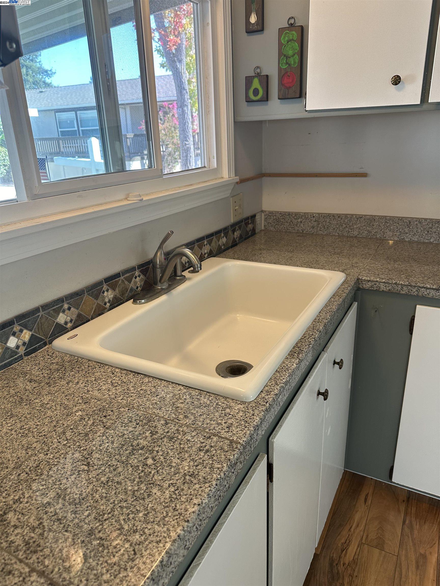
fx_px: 407
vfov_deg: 71.6
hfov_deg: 56.8
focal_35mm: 24
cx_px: 220
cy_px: 293
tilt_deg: -20.5
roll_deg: +1.3
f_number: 1.78
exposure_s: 1/150
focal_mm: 6.86
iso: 100
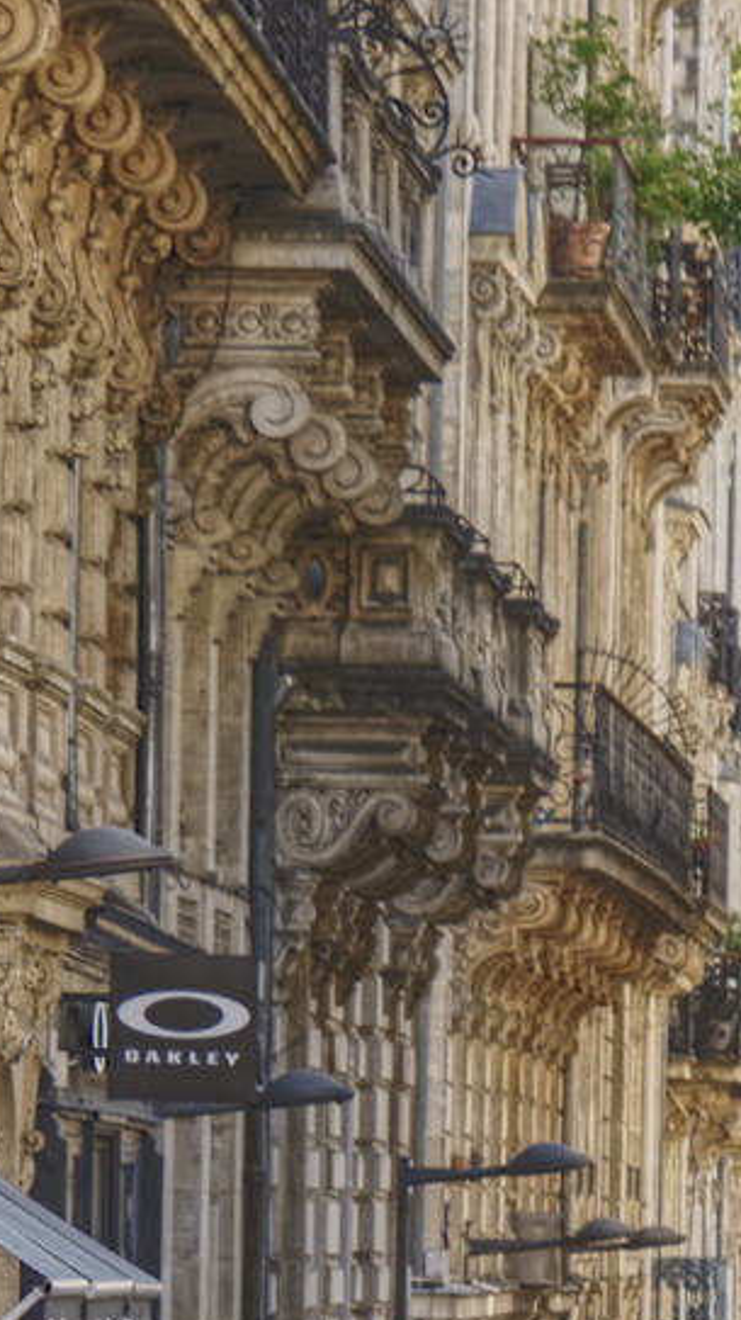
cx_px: 1216
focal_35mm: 444
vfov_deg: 4.8
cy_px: 1762
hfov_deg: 2.7
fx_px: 15526
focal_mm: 115
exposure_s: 1/80
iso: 125
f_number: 7.1
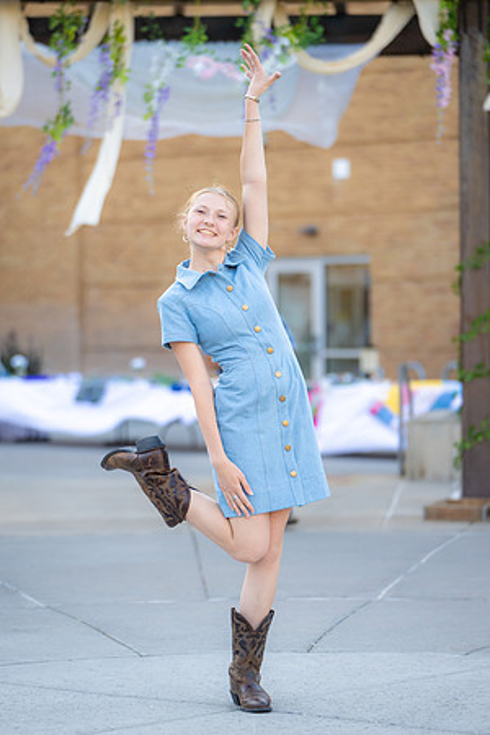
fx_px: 2552
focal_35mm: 125
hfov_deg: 11.0
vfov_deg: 16.4
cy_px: 368
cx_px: 245
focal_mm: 125
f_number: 2.8
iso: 640
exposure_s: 1/800
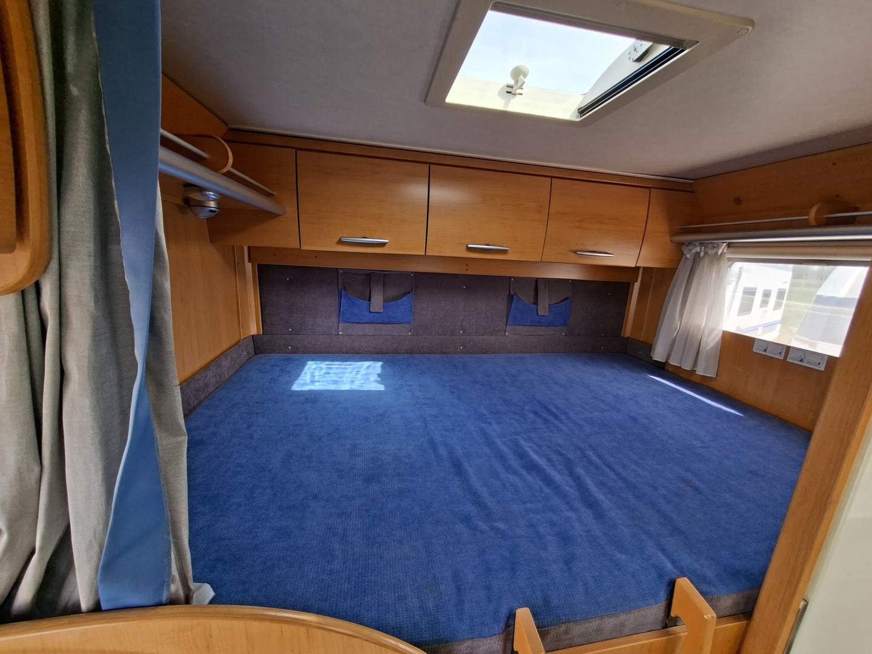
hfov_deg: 106.2
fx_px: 327
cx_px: 436
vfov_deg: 89.9
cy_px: 327
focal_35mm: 13
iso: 40
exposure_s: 1/126
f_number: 2.2
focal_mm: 1.74
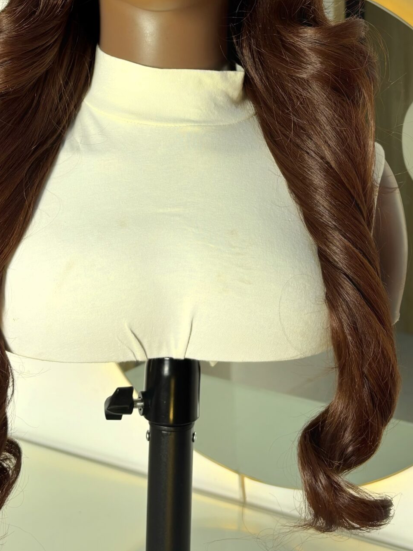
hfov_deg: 28.0
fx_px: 827
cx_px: 163
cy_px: 109
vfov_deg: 35.6
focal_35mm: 52
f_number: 1.6
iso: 80
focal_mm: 5.96
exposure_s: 1/100
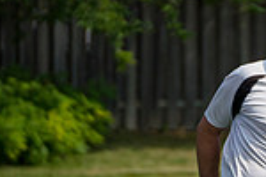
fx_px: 6598
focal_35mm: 893
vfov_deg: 1.5
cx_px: 502
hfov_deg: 2.3
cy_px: 222
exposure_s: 1/8000
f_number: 2.8
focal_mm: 154
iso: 400
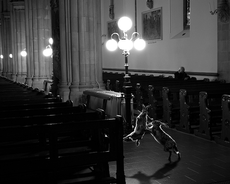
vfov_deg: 26.2
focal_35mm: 58
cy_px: 92
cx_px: 133
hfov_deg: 32.4
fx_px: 395
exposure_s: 1/4
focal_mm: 34
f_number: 5.6
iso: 200
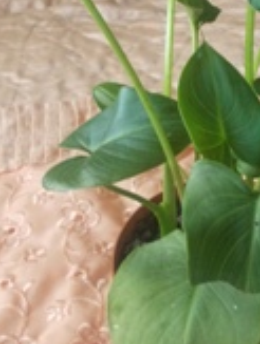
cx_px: 244
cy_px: 103
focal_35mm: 60
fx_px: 599
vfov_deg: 31.7
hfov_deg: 23.7
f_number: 2.7
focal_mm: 4
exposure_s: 1/15
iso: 200
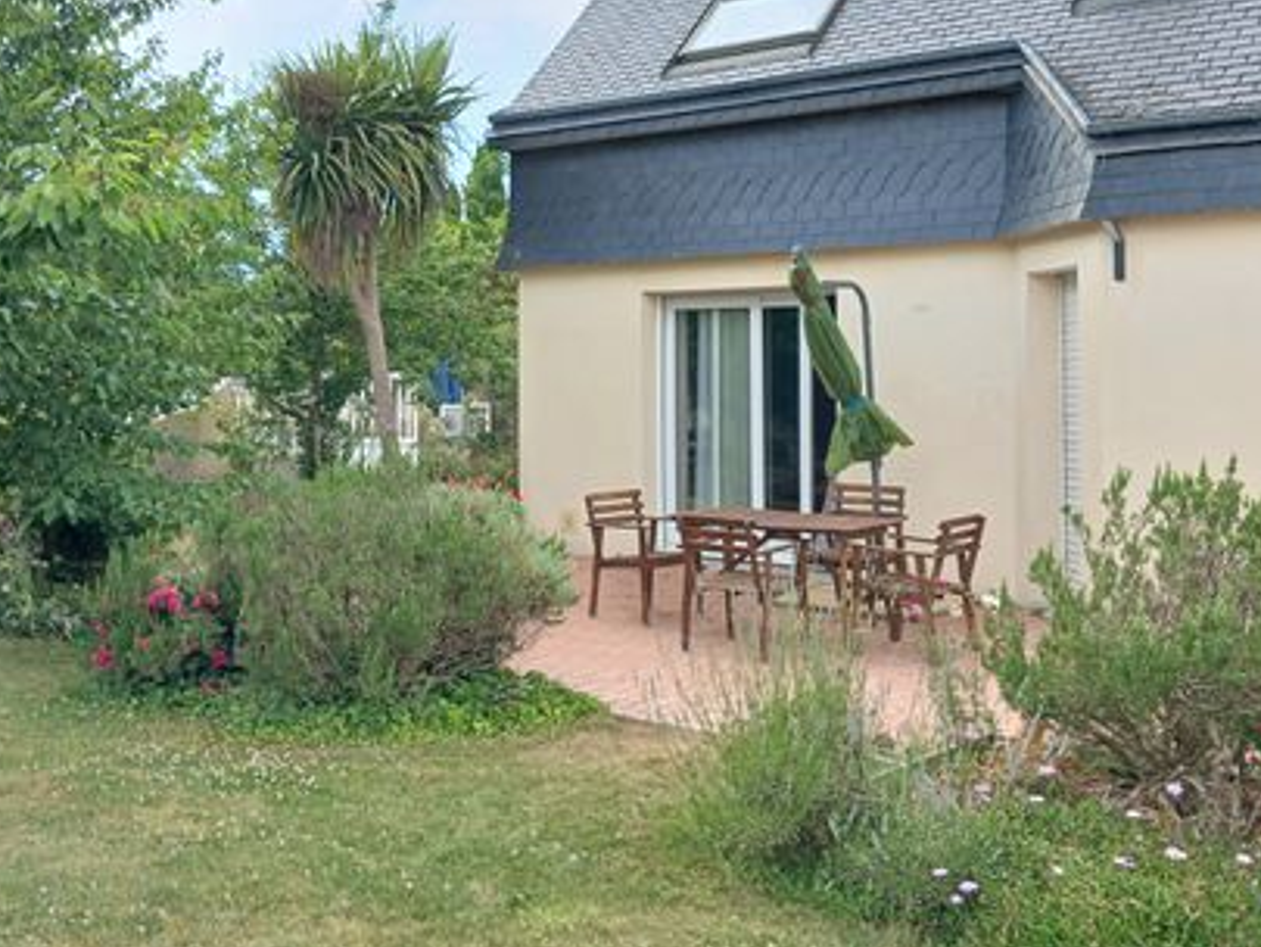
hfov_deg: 46.6
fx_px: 1458
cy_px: 324
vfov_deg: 35.7
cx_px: 536
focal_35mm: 40
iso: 20
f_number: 1.8
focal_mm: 3.98
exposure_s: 1/116
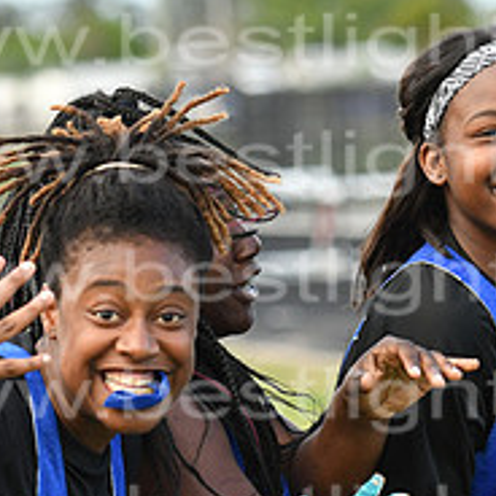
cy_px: 341
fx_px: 6663
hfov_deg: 4.3
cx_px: 480
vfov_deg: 4.3
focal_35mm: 411
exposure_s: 1/2000
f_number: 3.5
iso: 800
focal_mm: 102
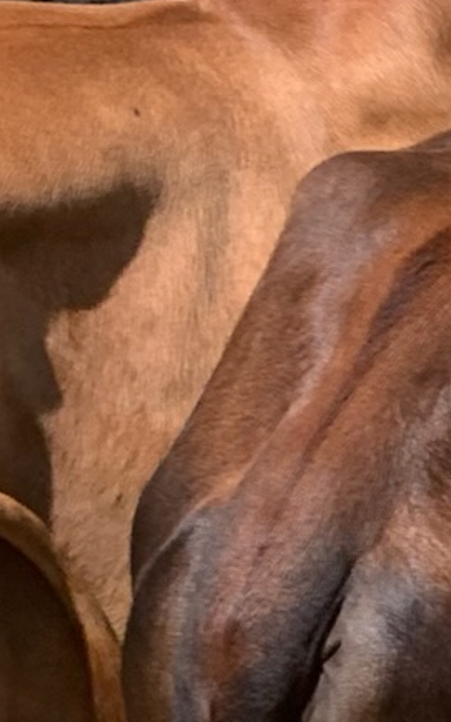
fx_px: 2558
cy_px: 987
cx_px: 1028
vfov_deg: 15.2
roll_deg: -5.9
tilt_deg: -44.1
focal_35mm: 130
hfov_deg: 9.2
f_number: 1.8
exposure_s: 1/1282
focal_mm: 4.25
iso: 25
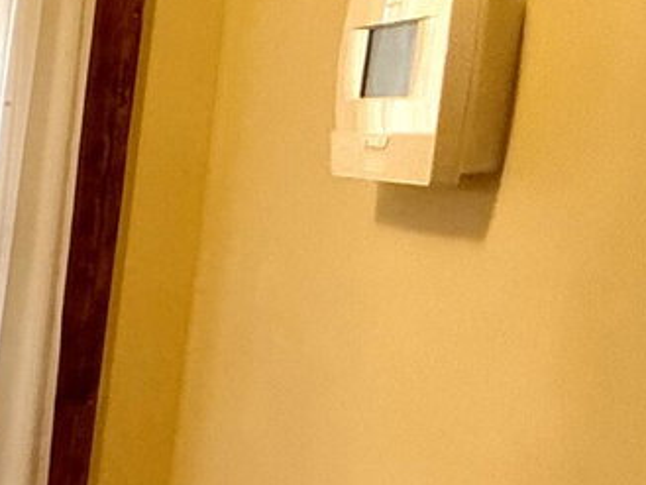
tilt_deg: -8.3
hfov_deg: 15.4
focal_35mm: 68
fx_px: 1269
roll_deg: +0.2
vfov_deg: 21.5
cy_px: 332
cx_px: -893
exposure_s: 1/120
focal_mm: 2.22
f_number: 2.2
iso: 250
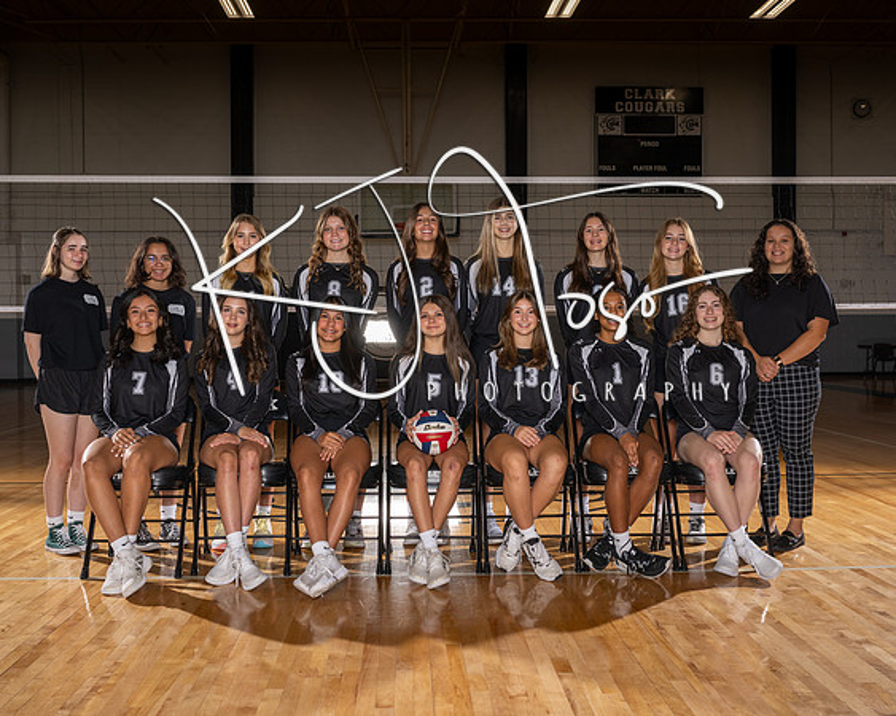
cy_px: 358
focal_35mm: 40
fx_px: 1071
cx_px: 448
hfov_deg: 45.4
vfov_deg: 37.0
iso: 80
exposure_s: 1/250
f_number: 5.6
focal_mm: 35
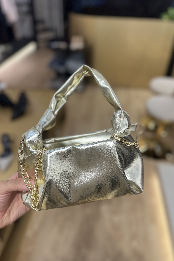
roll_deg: -2.7
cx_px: 83
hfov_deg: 51.3
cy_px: 130
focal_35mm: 25
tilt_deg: -37.2
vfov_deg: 71.5
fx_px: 181
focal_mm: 6.86
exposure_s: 1/100
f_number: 1.78
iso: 64
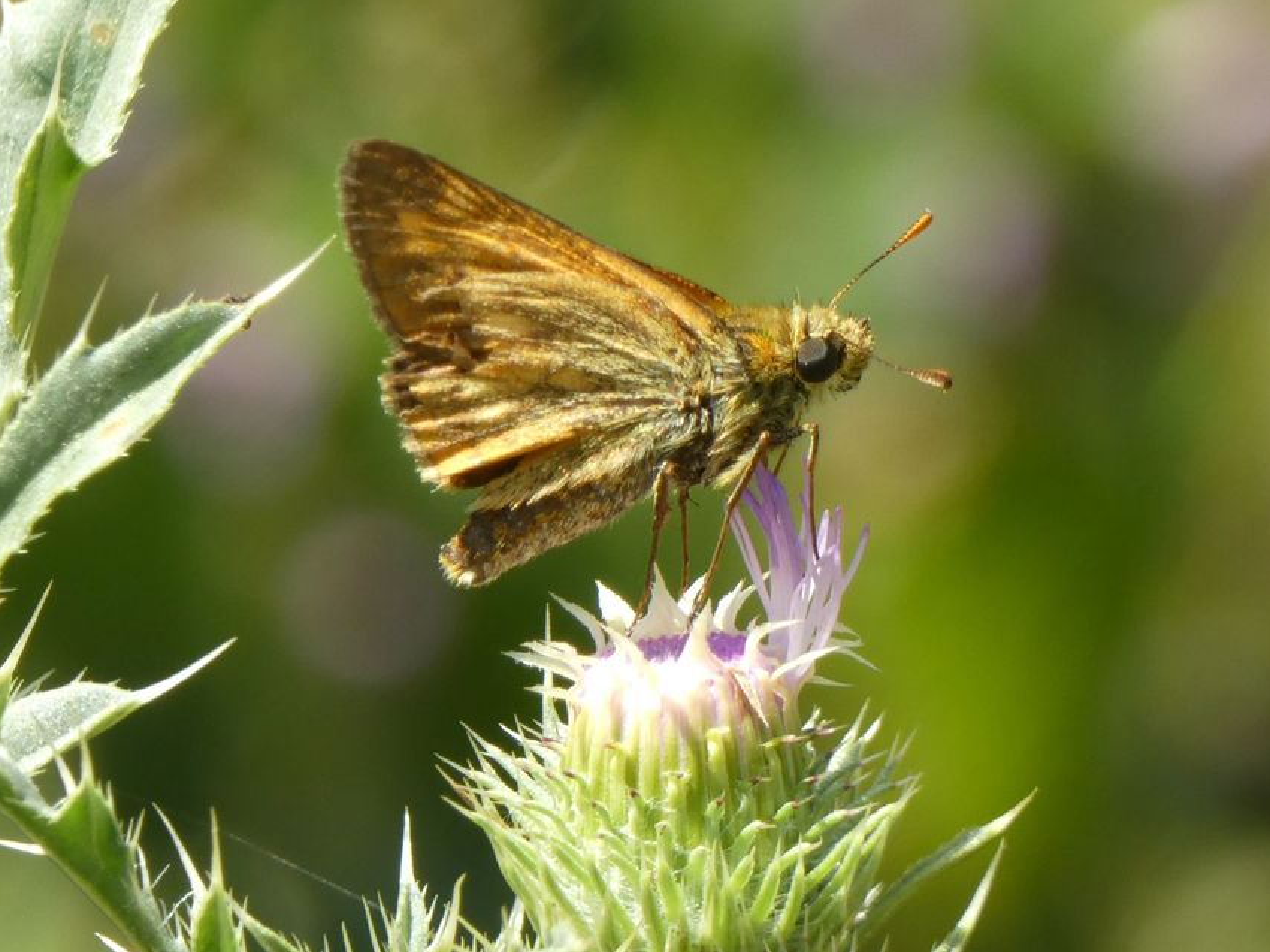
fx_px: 18962
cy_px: 475
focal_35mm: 517
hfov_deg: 3.8
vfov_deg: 2.9
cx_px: 636
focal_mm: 92.3
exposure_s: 1/100
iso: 160
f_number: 5.6
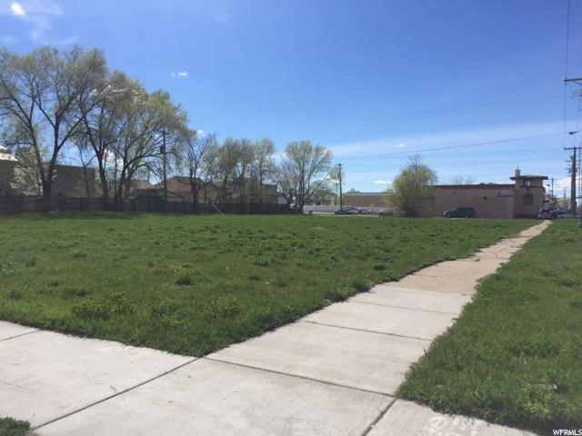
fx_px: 488
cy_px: 218
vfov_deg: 48.2
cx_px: 291
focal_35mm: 29
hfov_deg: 61.7
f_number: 2.2
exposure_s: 1/3049
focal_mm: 4.15
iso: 32
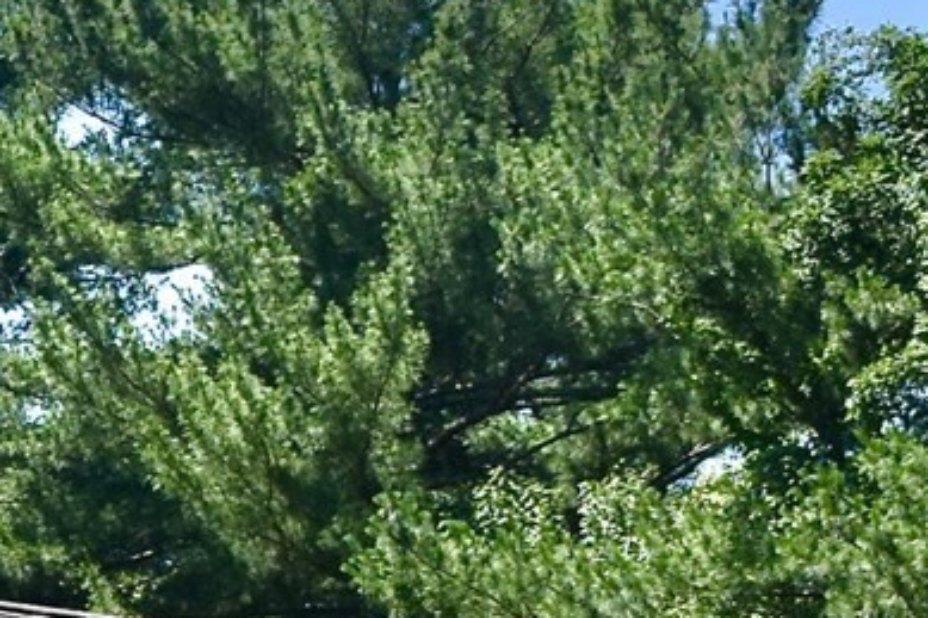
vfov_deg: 5.3
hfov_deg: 7.9
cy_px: 1178
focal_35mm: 253
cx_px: -766
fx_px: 6519
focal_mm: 32
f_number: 8
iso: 320
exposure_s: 1/500
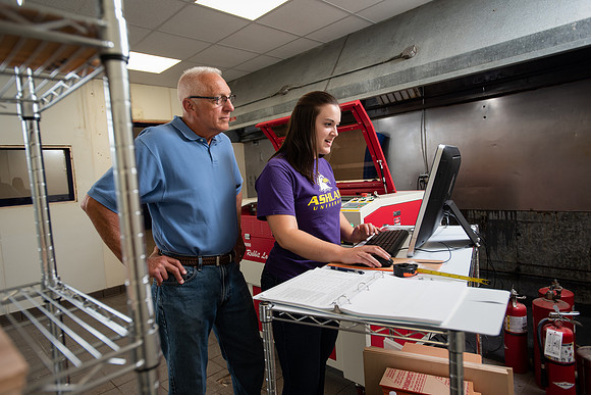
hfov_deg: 78.6
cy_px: 198
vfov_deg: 57.3
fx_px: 361
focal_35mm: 22
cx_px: 296
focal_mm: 22
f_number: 4
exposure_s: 1/200
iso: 400
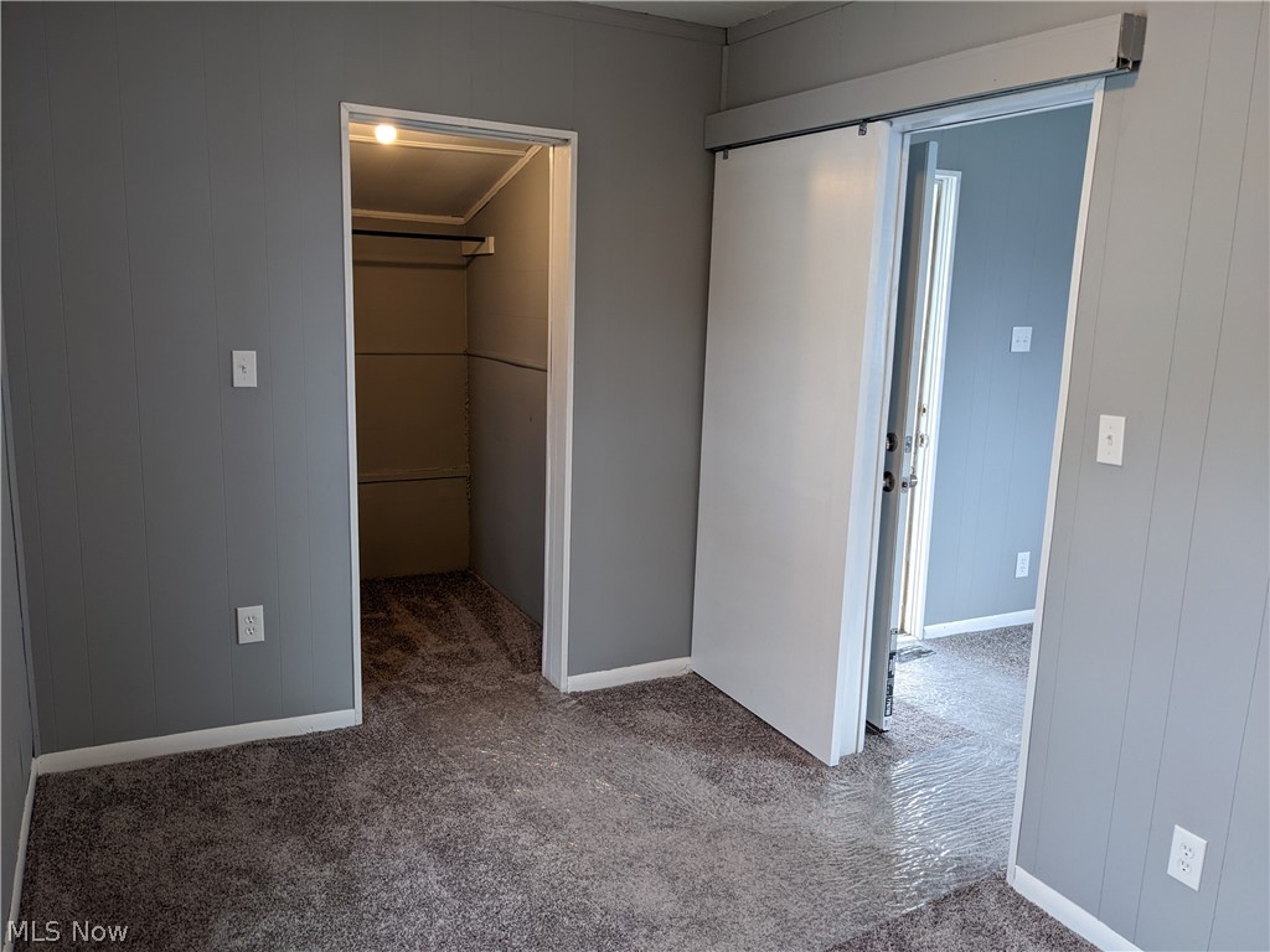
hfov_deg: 65.3
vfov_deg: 51.4
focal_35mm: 27
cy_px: 476
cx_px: 635
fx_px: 991
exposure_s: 1/60
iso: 87
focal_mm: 4.38
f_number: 1.73
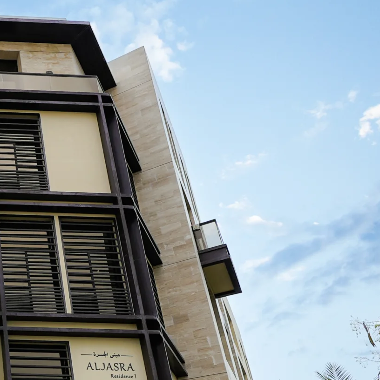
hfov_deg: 29.0
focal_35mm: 48
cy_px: 316
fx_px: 596
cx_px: -109
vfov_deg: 34.1
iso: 320
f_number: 5.6
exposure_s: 1/400
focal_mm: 18
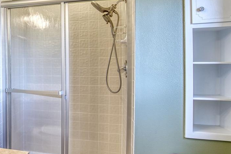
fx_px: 231
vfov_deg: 36.8
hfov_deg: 44.6
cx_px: -3
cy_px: 70
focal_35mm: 36
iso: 500
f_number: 4
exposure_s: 1/60
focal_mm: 16
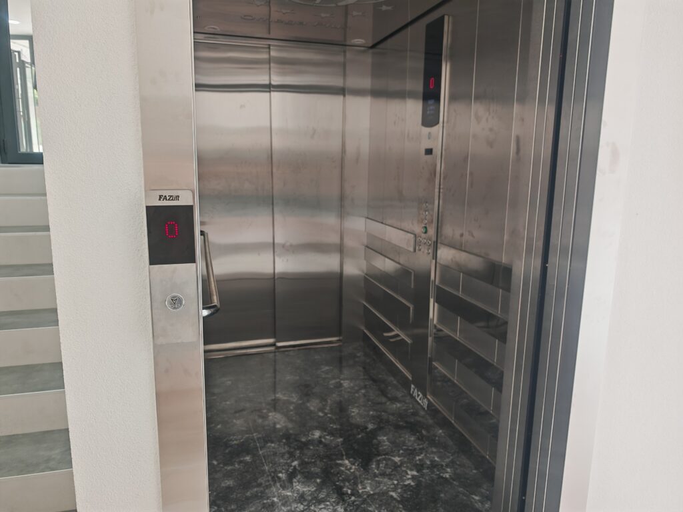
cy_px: 256
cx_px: 342
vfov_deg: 56.8
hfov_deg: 71.6
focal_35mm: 24
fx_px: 474
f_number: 2
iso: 100
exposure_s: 1/110
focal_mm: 6.83
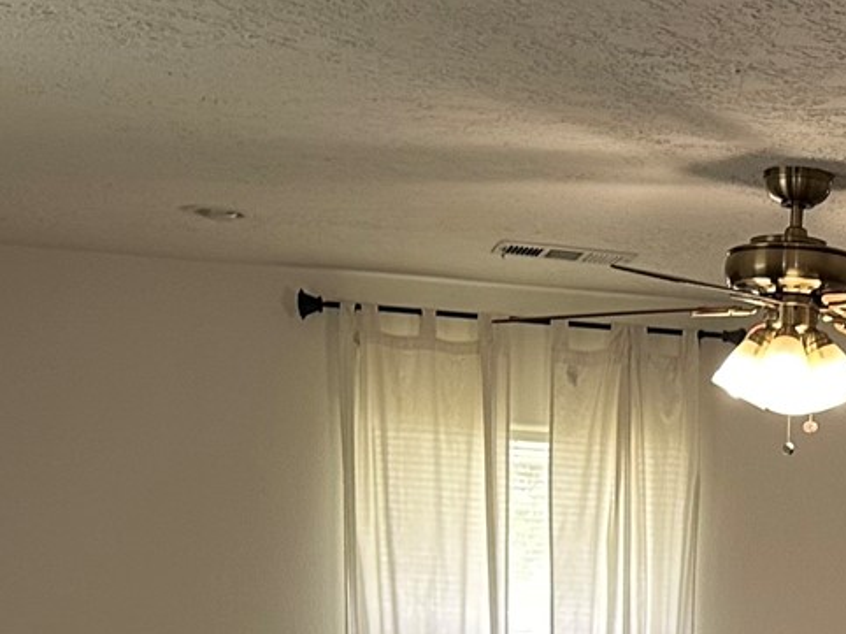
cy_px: 1201
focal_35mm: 102
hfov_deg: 18.7
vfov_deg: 12.9
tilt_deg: -11.8
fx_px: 2492
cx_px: 857
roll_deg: -2.9
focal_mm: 6.86
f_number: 1.78
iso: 160
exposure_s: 1/120
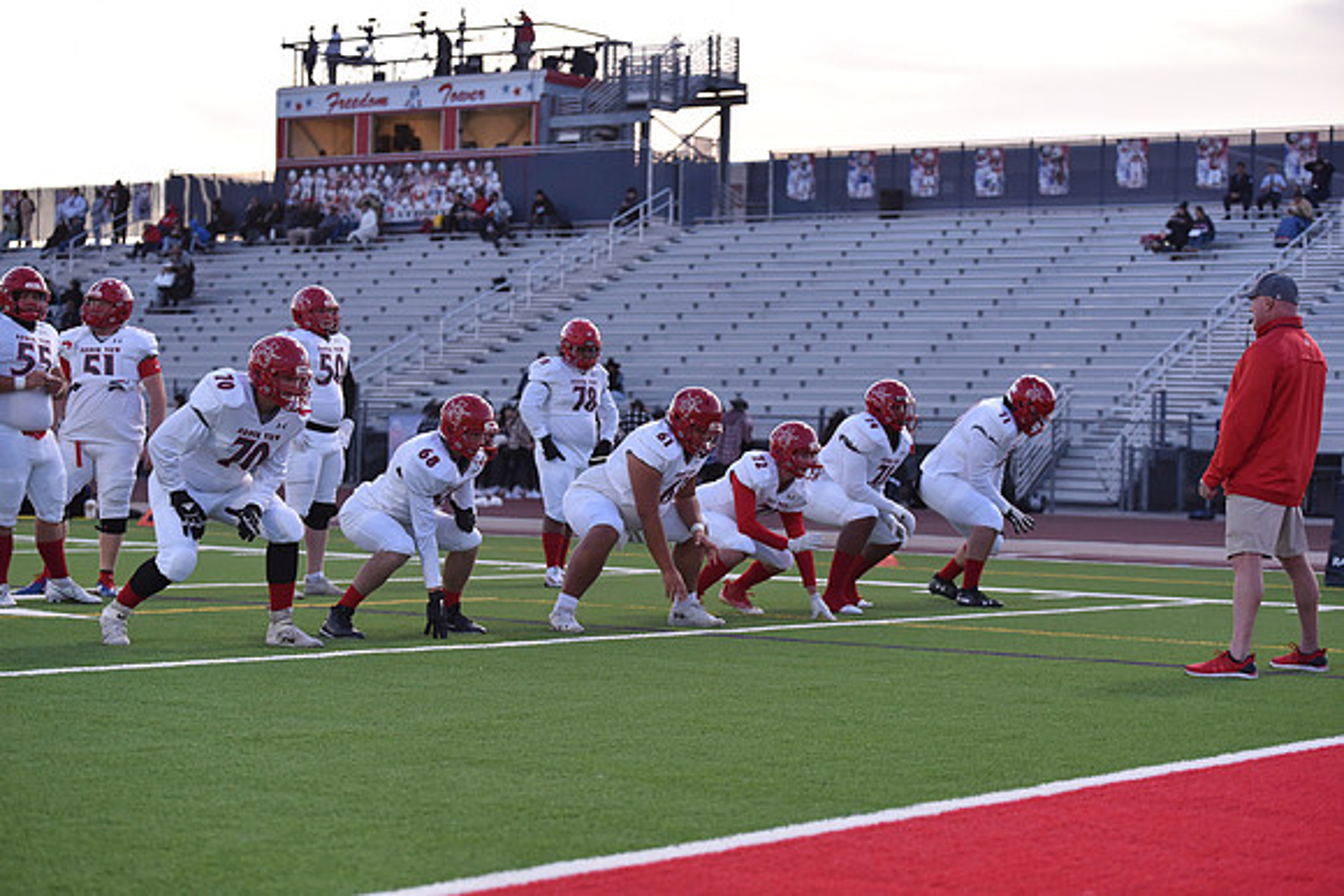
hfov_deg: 25.4
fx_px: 2987
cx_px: 672
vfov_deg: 17.1
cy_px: 448
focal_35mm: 80
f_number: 2.8
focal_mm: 80
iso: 1000
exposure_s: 1/800
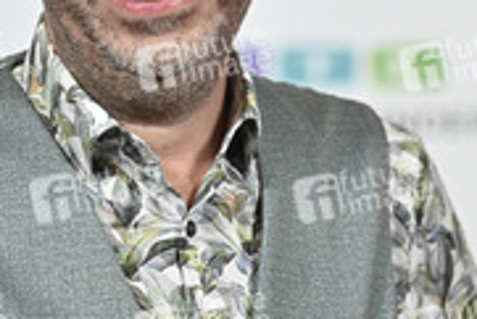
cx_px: 133
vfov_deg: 3.7
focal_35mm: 373
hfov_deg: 5.5
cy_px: -5
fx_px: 4946
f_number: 2.8
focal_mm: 150
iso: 1000
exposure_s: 1/640
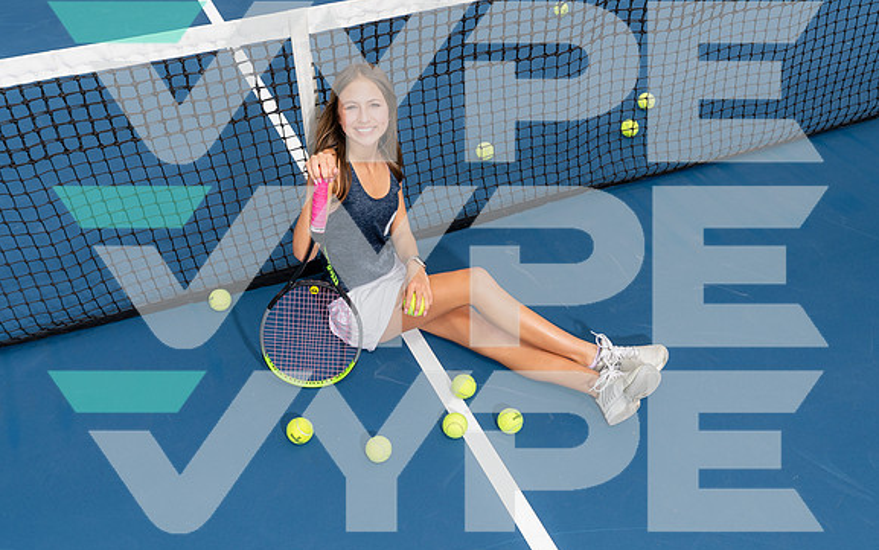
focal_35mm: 42
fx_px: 1006
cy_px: 267
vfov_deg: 30.6
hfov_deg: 47.2
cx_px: 440
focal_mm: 41
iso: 100
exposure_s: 1/250
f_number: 6.3
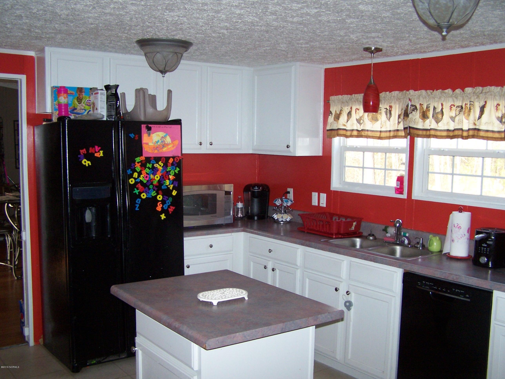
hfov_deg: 49.0
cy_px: 190
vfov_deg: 37.7
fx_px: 554
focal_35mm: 38
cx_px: 252
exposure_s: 1/60
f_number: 2.8
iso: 140
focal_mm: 6.3
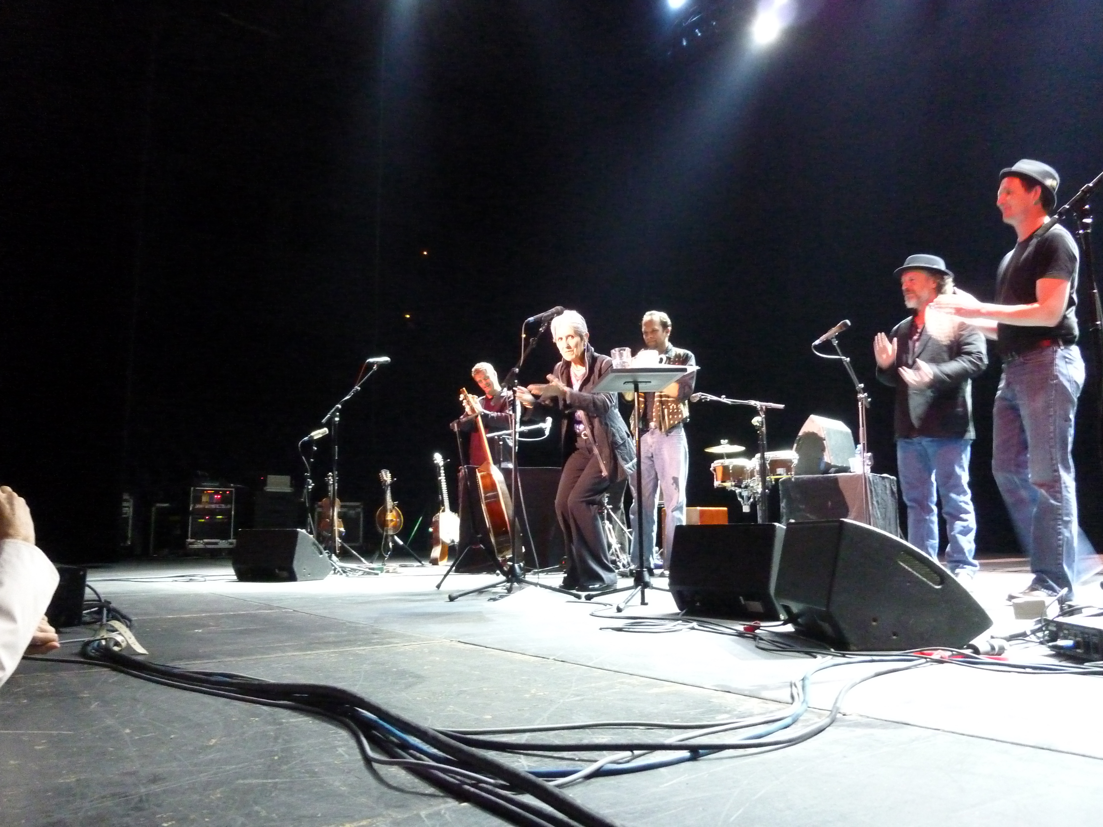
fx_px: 797
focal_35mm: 25
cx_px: 552
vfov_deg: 54.9
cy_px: 414
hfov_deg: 69.4
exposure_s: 1/15
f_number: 3.3
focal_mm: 4.5
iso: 800
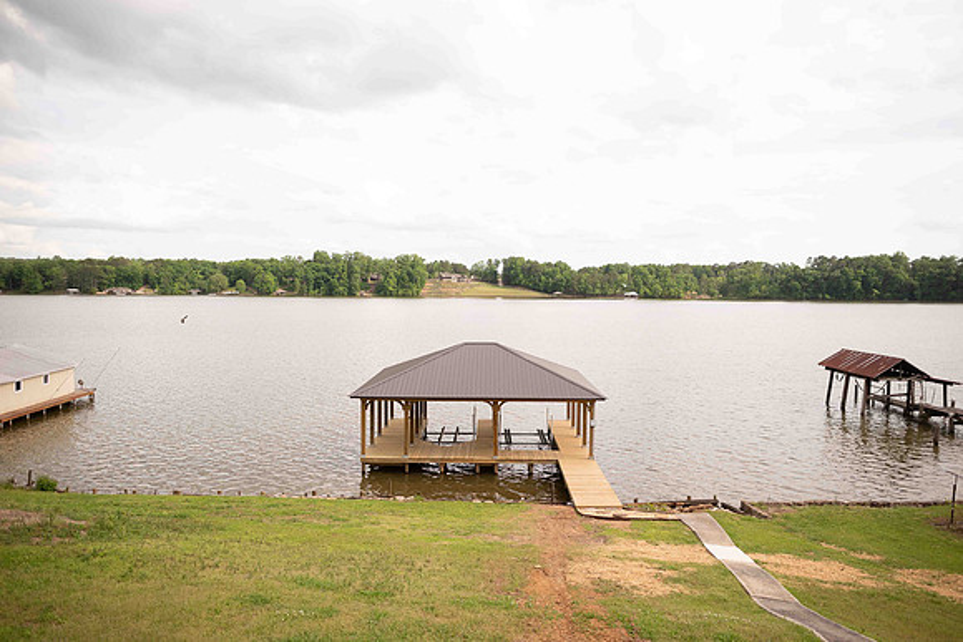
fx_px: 642
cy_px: 321
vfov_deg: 53.2
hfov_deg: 73.7
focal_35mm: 24
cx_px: 482
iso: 125
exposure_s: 1/1600
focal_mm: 24
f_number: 2.5
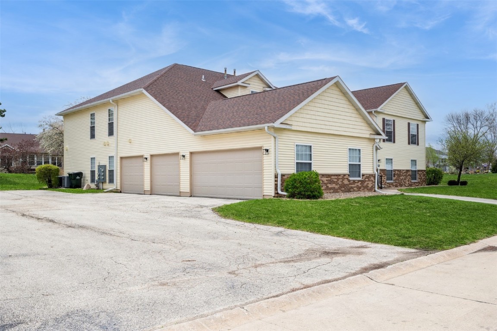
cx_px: 248
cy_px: 166
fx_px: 414
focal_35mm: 30
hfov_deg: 61.9
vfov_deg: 43.6
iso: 200
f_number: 8
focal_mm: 30
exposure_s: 1/320
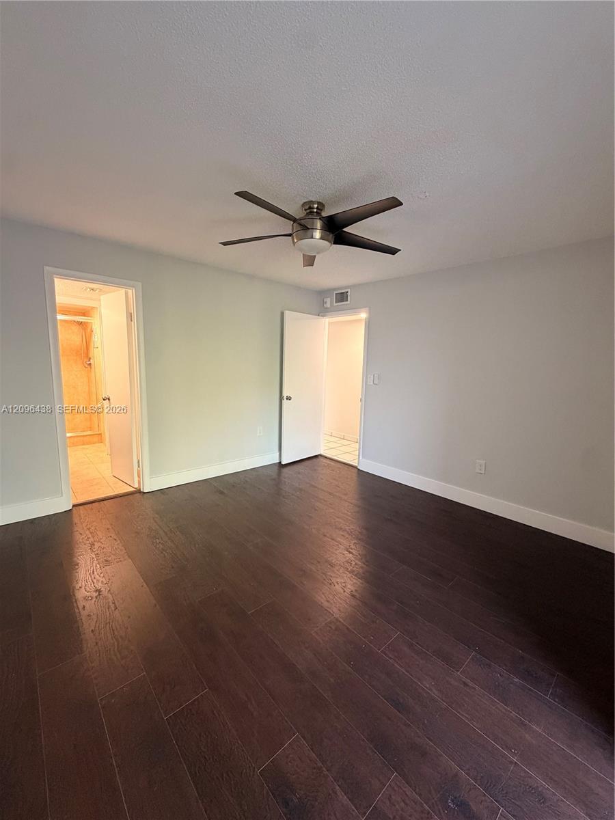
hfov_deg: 85.7
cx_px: 308
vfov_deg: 102.1
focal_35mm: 14
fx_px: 332
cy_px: 410
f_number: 2.2
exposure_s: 1/60
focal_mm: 2.22
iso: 320
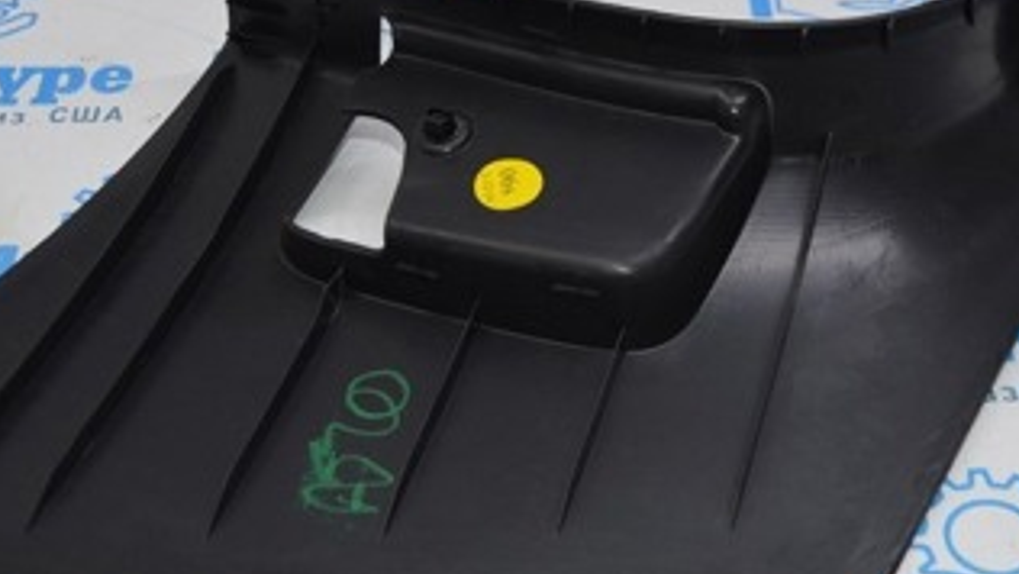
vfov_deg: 17.2
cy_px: 173
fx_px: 1892
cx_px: 535
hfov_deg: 30.1
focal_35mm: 70
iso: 360
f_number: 4
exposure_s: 1/125
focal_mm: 22
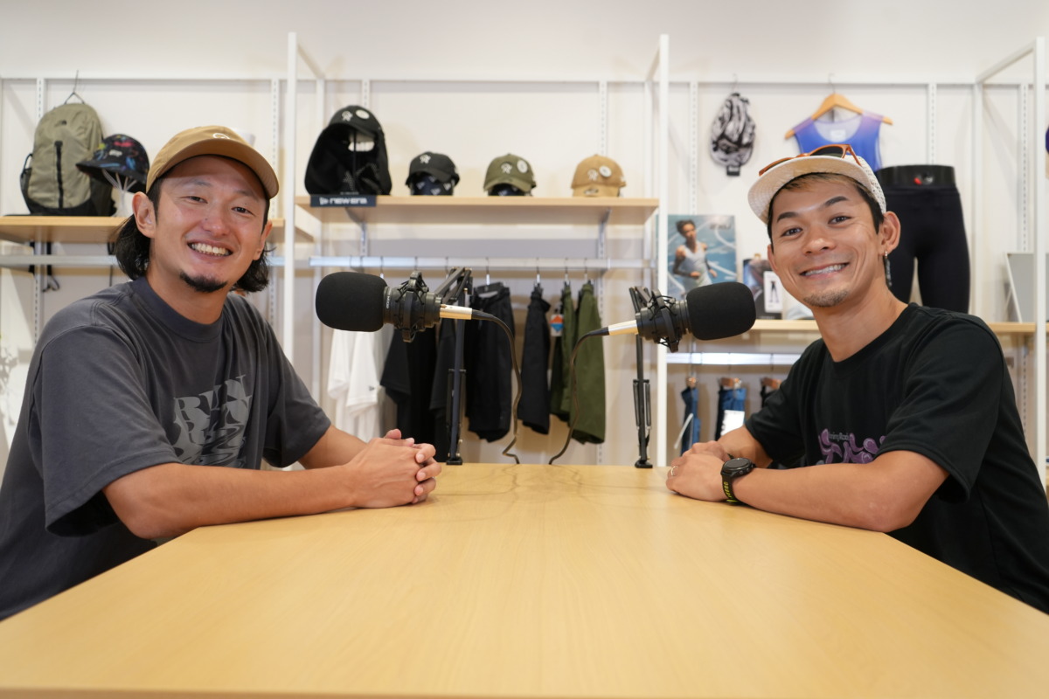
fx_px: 874
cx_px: 524
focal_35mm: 30
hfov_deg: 61.9
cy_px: 350
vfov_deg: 43.6
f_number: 4.5
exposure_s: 1/100
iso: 1000
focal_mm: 30
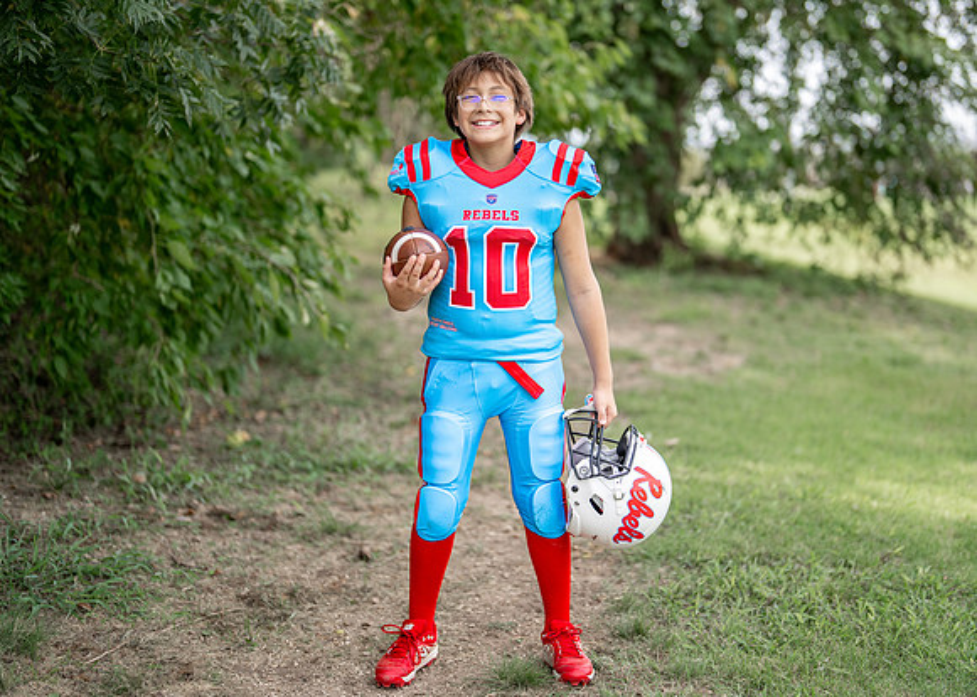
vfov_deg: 23.9
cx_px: 526
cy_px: 314
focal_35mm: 59
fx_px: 1644
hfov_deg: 33.1
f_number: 1.2
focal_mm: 50
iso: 100
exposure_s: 1/2000
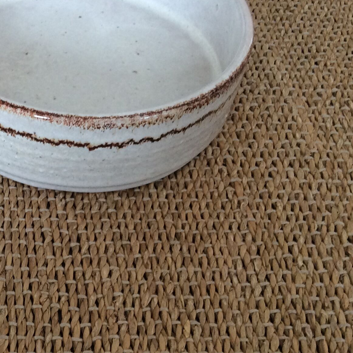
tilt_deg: -47.2
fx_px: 727
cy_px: 179
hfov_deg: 26.5
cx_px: 44
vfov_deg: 27.3
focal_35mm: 63
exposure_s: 1/25
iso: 80
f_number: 2.4
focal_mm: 3.3
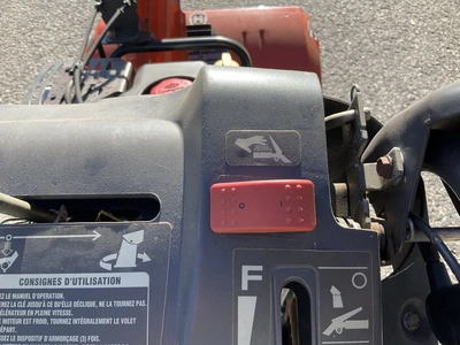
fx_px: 385
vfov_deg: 48.2
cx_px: 230
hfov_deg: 61.7
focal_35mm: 29
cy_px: 172
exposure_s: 1/519
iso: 25
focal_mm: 3
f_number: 1.8
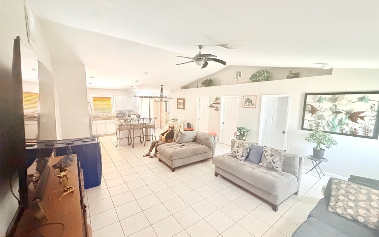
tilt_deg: -7.6
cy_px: 122
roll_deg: -0.8
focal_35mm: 15
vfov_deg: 74.8
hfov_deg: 101.5
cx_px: 191
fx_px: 155
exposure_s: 1/60
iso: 800
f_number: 2.2
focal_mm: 2.22
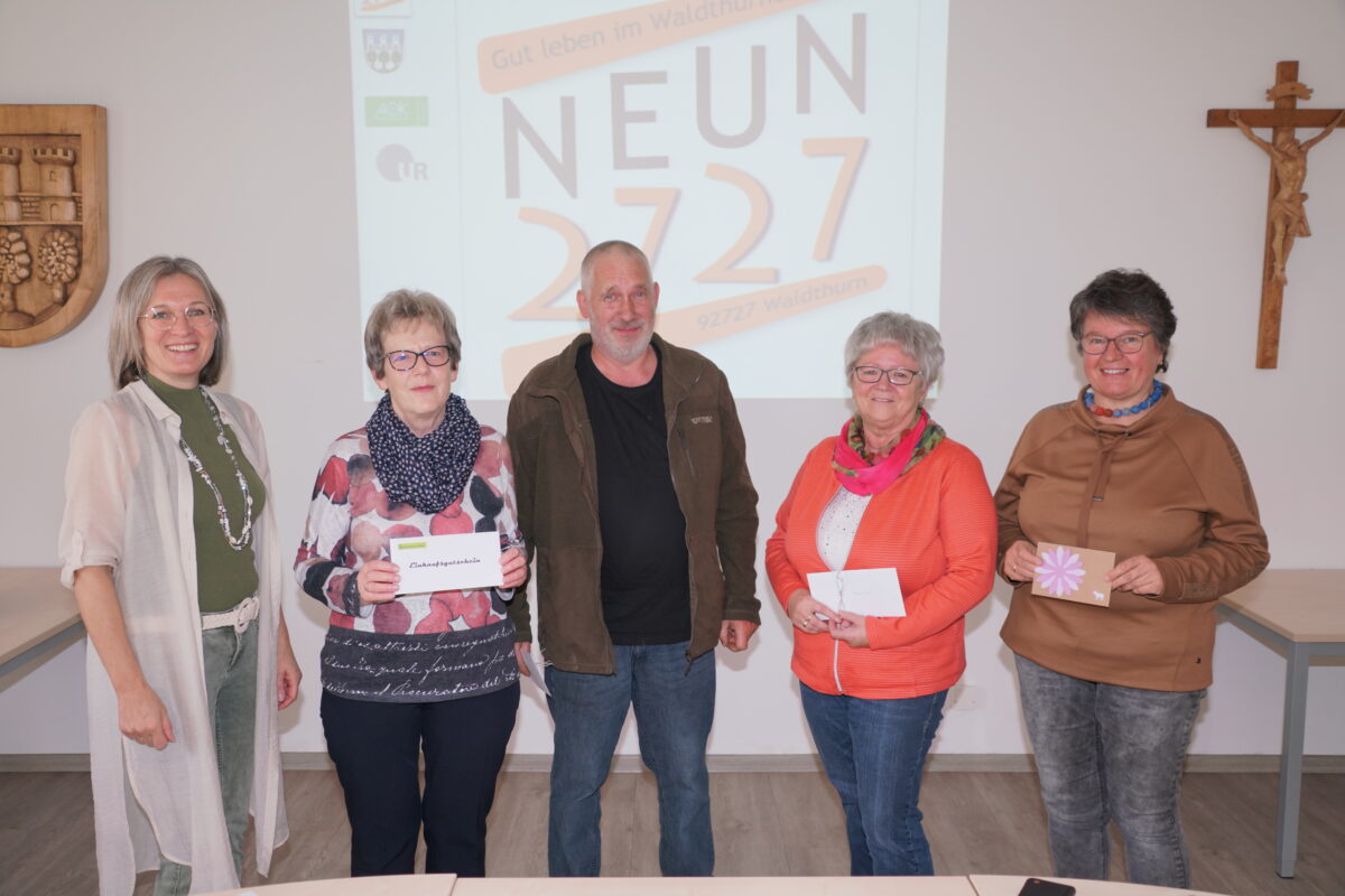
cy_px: 448
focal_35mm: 31
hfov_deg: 60.3
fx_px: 1158
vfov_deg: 42.3
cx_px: 672
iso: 500
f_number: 4
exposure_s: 1/160
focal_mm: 31
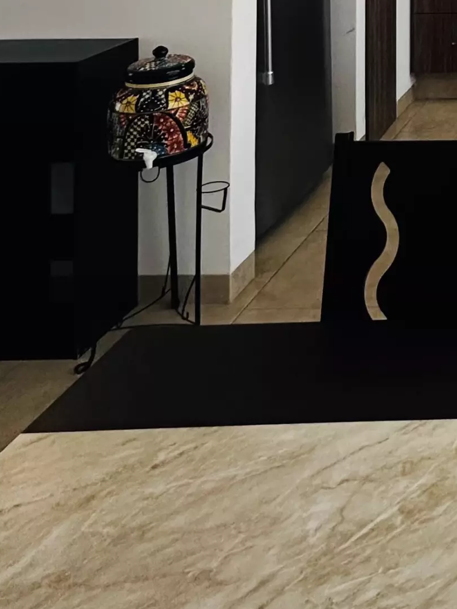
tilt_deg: +1.4
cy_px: -193
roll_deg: +0.5
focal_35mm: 48
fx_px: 845
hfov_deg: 24.1
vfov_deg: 30.6
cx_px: 678
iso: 200
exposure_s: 1/120
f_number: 2.2
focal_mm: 2.22
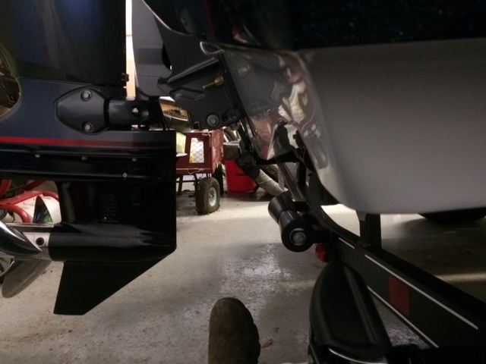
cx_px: 243
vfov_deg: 48.2
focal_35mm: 29
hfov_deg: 61.7
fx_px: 407
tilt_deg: -11.6
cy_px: 182
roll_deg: +3.5
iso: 400
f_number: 2.2
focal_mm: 4.15
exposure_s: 1/15
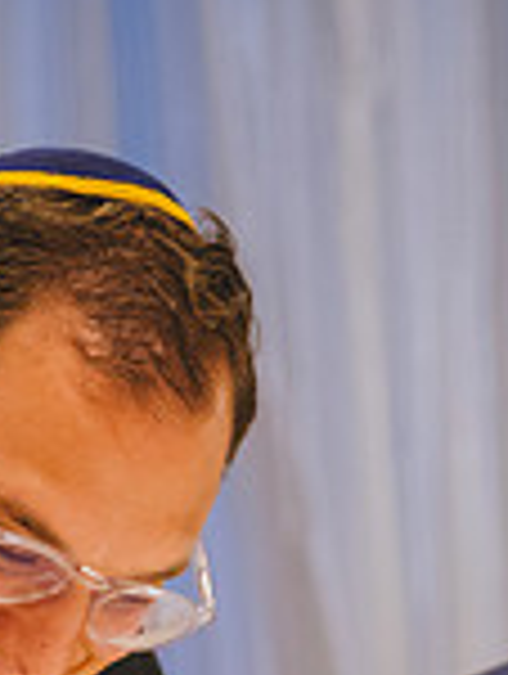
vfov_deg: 8.8
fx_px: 4351
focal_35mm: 223
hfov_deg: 6.7
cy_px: 790
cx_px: 373
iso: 1250
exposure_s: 1/125
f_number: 2.8
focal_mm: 60
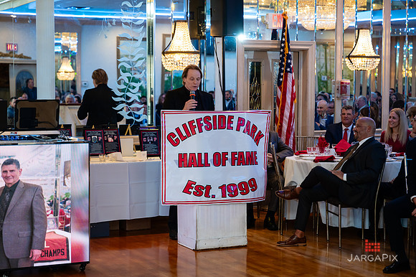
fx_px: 819
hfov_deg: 28.5
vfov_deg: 19.2
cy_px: 138
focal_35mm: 71
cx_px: 208
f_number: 3.2
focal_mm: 70
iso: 1250
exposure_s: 1/200
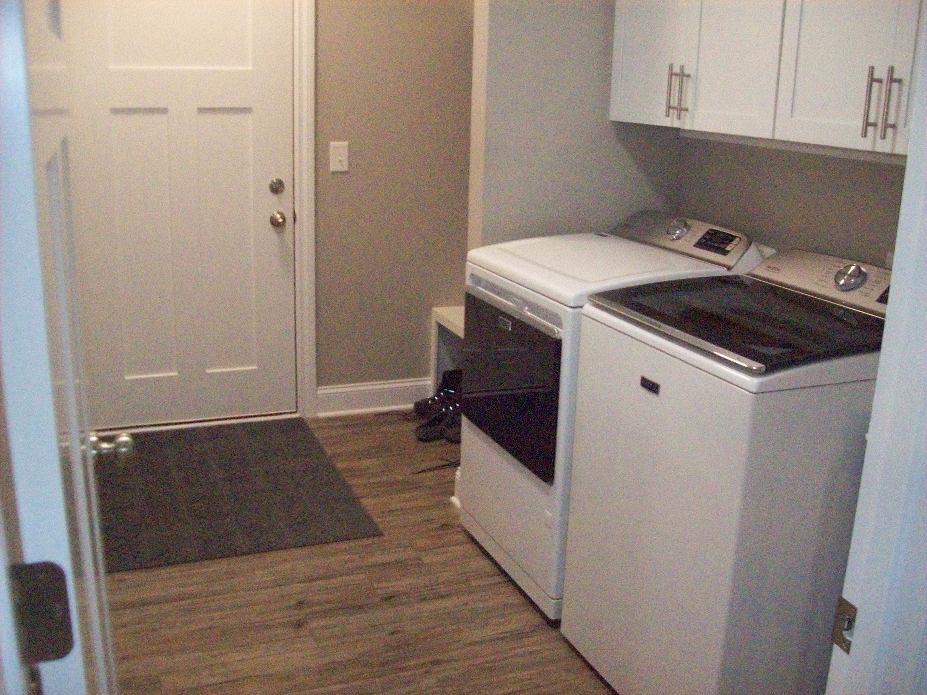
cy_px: 348
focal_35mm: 36
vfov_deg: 39.6
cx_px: 464
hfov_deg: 51.4
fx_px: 964
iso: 800
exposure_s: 1/128
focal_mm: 6
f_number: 2.7
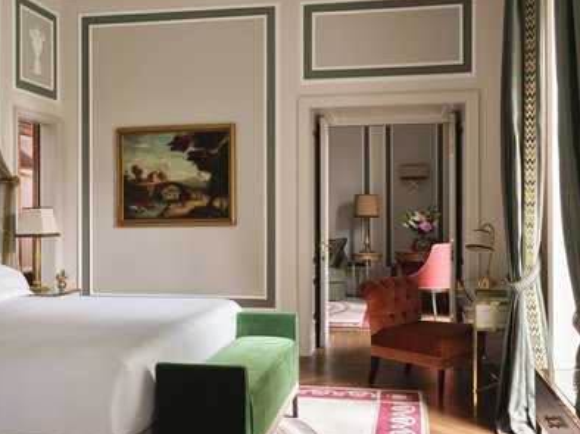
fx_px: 653
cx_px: 253
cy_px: 212
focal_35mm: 39
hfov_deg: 47.8
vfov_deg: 36.8
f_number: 16
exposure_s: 2.5
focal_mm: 40.3
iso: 400
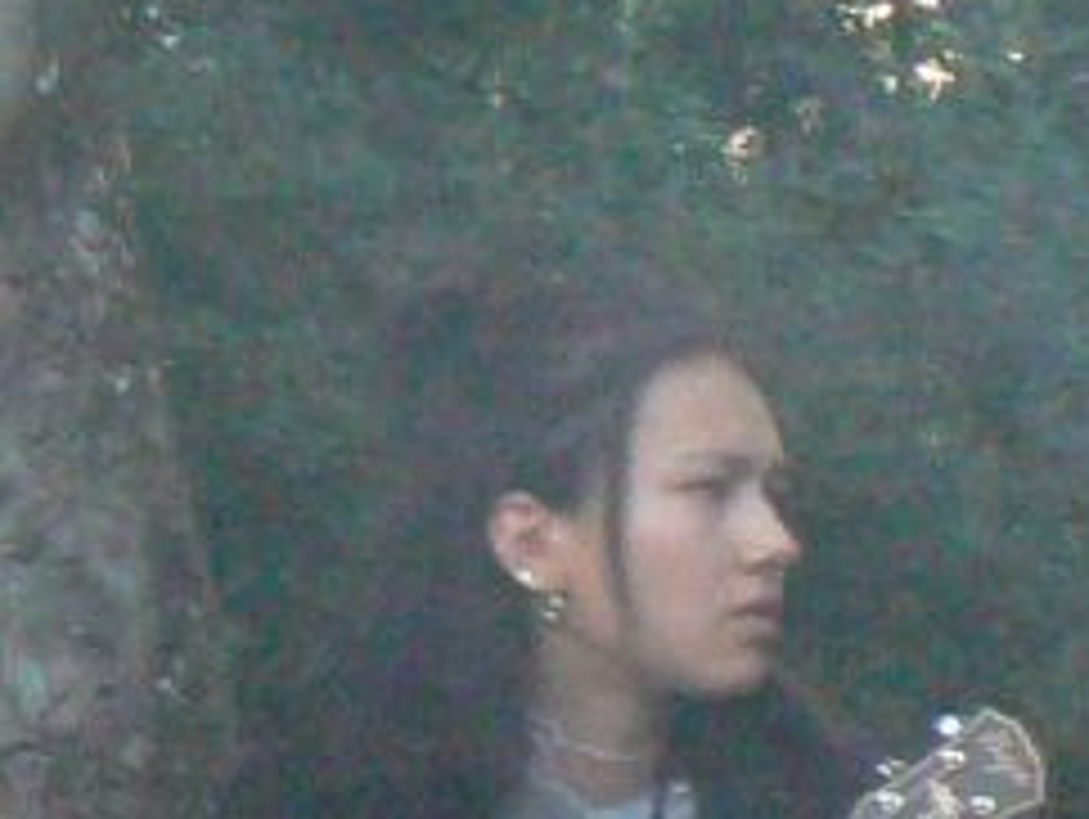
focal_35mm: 214
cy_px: 1458
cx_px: 3159
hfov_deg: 8.0
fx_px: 6739
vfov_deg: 6.8
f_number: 8
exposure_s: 1/25
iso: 400
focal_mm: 6
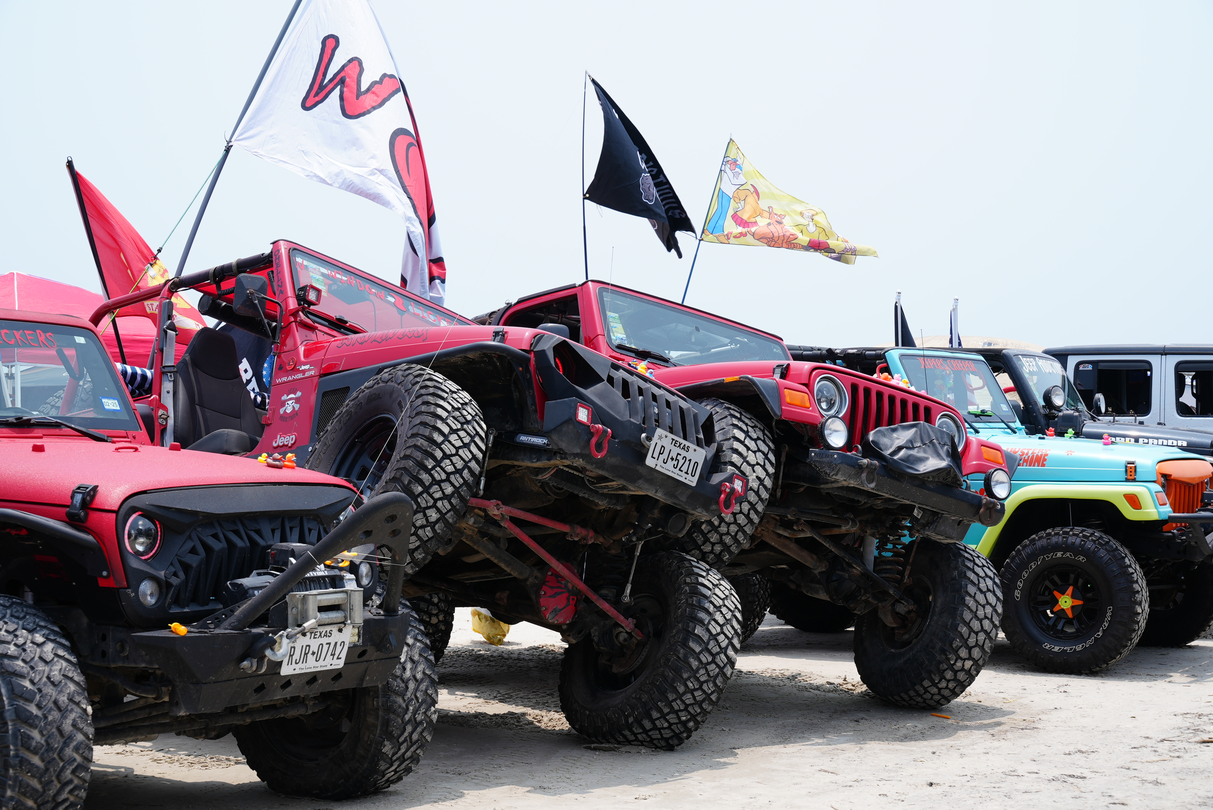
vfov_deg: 23.4
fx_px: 1955
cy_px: 405
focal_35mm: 58
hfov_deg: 34.5
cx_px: 606
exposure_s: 1/125
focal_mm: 58
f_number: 9
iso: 80
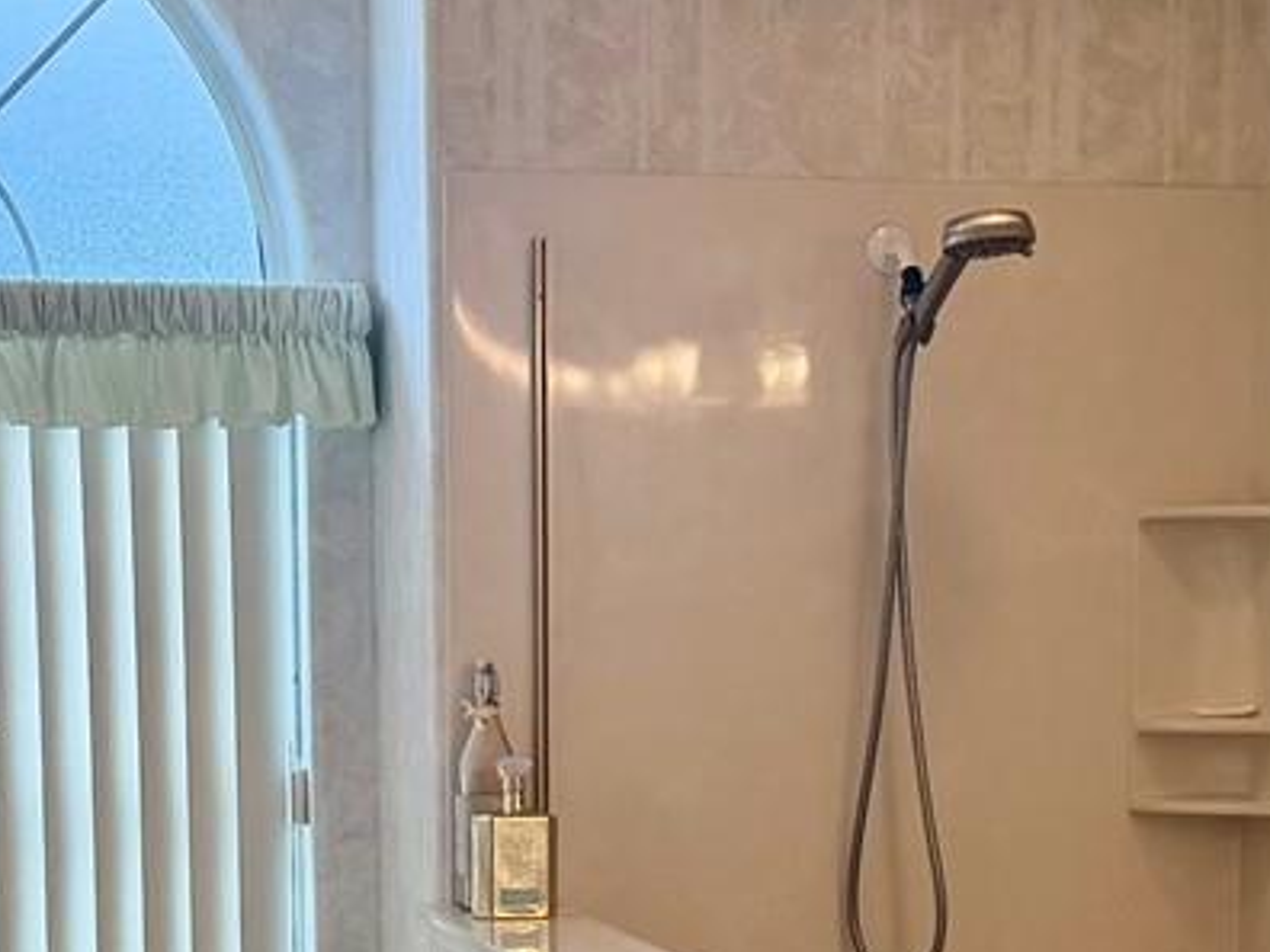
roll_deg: +0.2
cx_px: 651
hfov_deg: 20.2
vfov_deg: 14.9
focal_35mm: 97
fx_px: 3559
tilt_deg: -6.7
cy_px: 997
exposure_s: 1/196
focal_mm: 6.76
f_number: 1.78
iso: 100
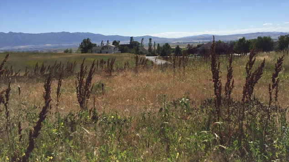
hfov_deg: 61.0
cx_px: 146
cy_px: 57
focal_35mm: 32
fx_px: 245
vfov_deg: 36.4
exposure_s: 1/3597
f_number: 2.2
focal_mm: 4.15
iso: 32
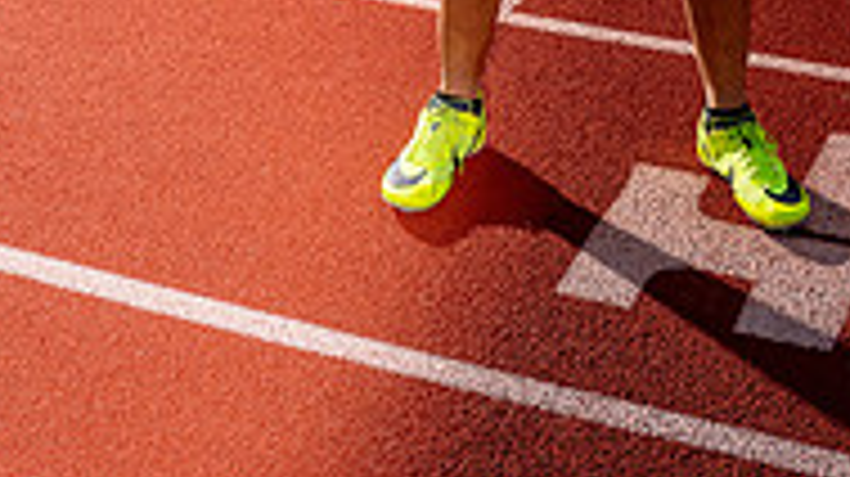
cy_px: -504
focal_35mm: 85
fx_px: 1914
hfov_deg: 24.9
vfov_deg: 12.4
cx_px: 576
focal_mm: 34
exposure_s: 1/1250
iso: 320
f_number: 4
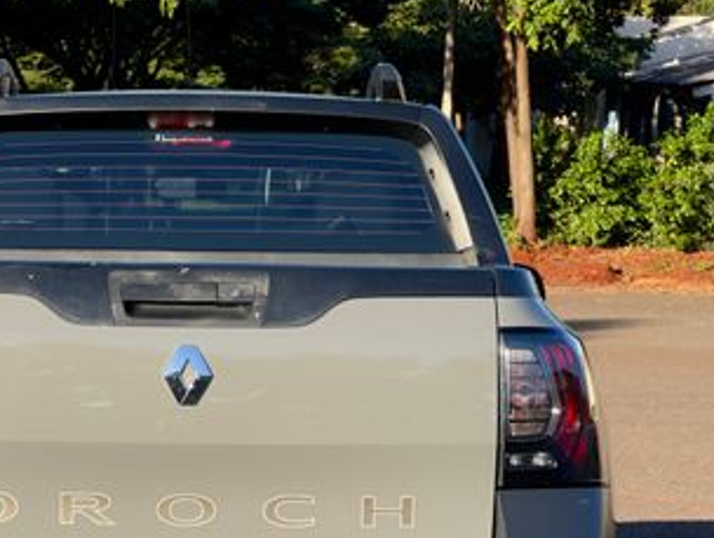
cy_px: 388
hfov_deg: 16.4
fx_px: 2458
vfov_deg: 12.5
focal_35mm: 119
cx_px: 181
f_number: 2.8
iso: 25
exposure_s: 1/187
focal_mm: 9
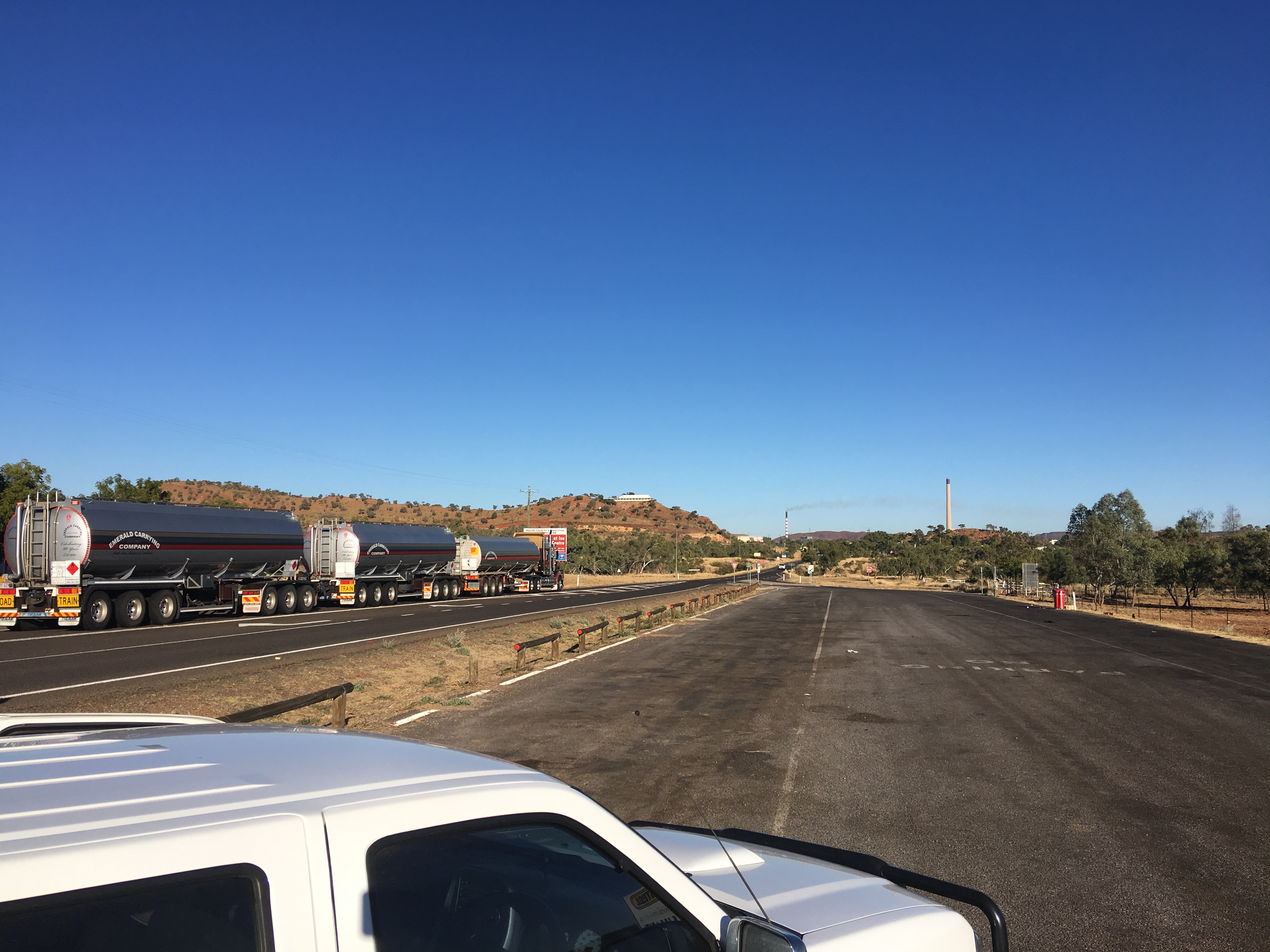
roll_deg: -0.1
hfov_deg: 61.7
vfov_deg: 48.2
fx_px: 1064
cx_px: 635
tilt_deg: +4.8
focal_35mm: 29
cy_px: 476
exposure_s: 1/2198
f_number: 2.2
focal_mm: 4.15
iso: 25
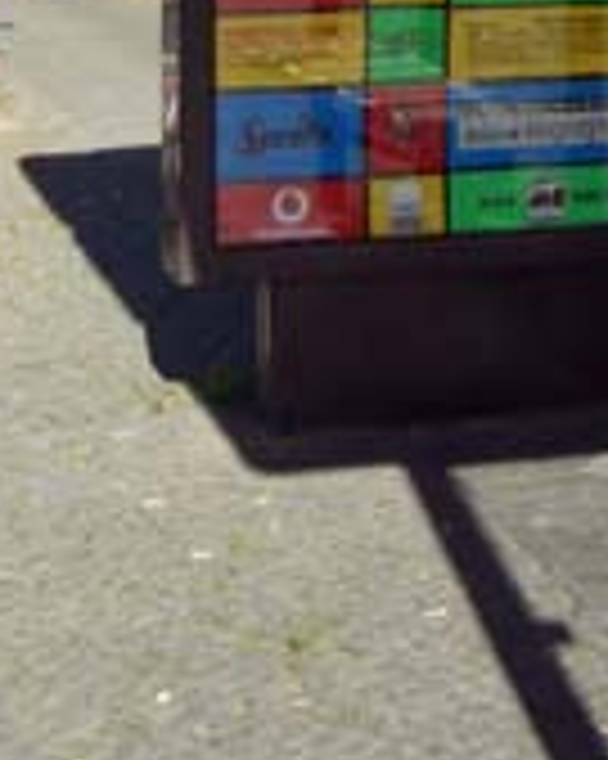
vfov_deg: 16.5
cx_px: 151
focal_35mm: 111
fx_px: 2499
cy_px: -198
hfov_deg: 13.8
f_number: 2.6
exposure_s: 1/800
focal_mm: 5.8
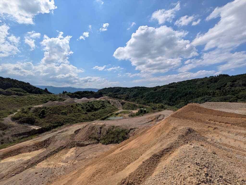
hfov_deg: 102.0
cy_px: 92
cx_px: 123
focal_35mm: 14
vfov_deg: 85.7
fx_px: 100
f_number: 2.2
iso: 49
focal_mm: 1.83
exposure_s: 1/4587
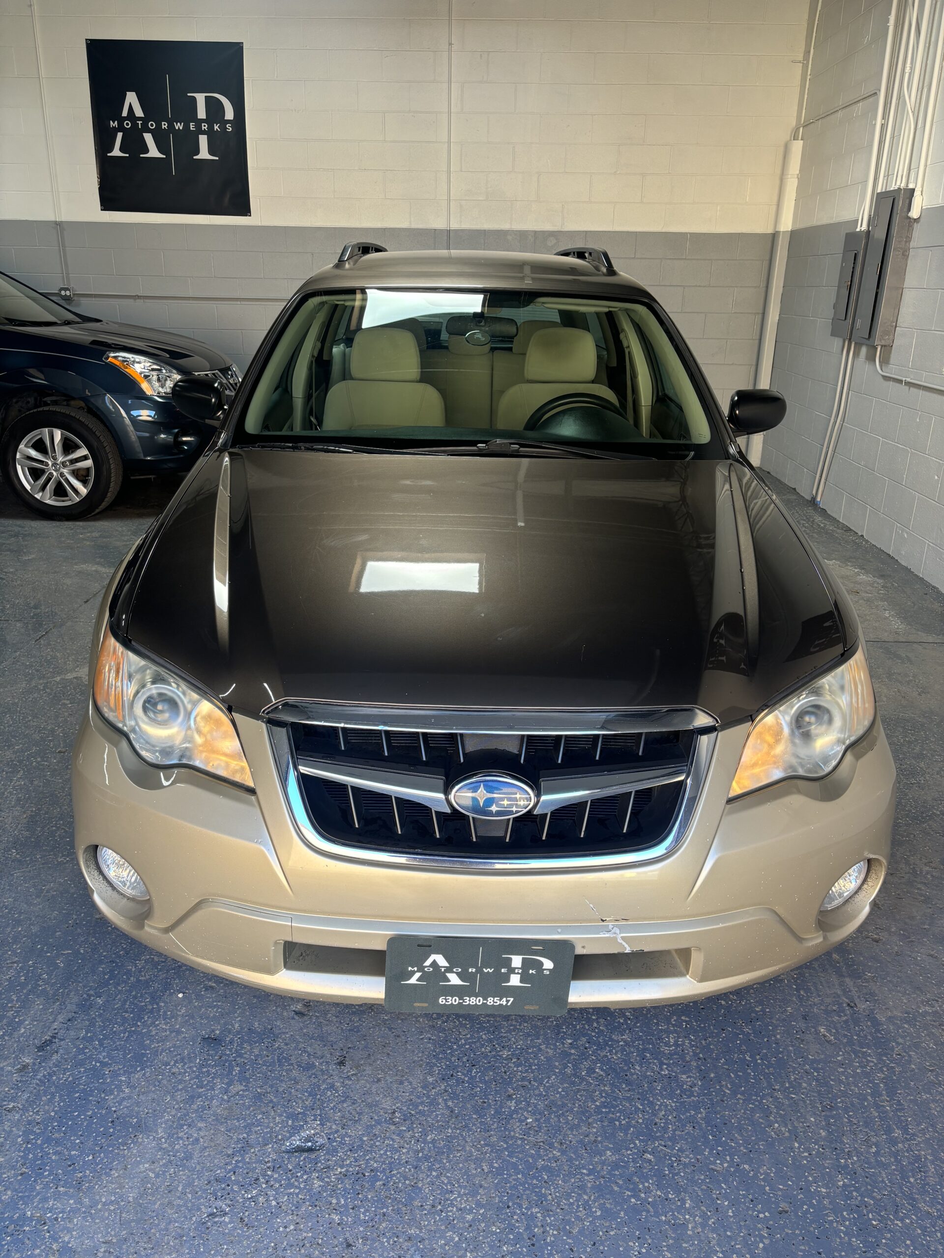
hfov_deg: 53.1
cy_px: 629
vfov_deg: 67.3
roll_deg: -2.6
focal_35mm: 26
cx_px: 472
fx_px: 945
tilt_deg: -20.8
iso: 50
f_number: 1.6
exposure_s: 1/120
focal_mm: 5.96
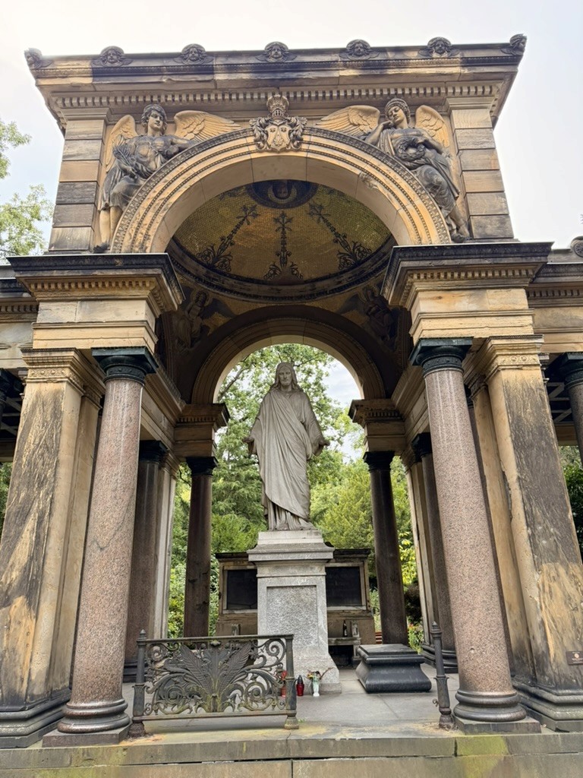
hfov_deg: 56.8
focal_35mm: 24
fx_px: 539
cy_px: 389
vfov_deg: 71.6
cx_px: 292
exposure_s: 1/481
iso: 100
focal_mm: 6.76
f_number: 1.78
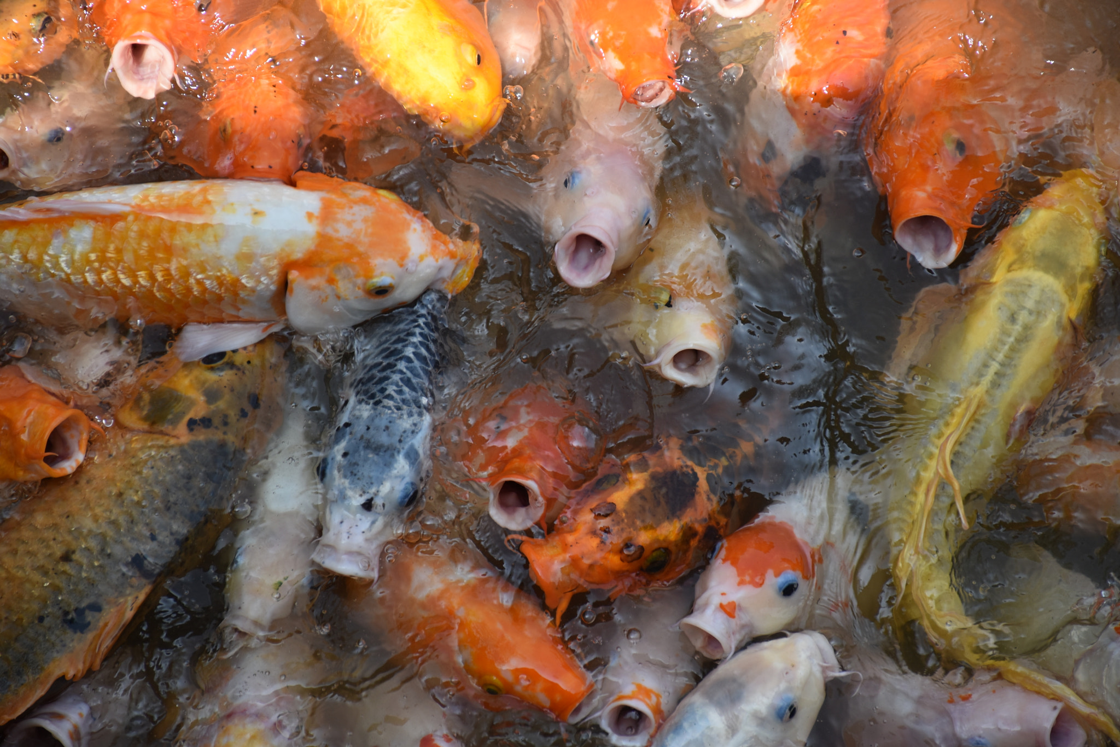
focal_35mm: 210
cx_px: 560
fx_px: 6532
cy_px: 374
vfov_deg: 6.5
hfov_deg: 9.8
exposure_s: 1/500
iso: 250
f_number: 5.6
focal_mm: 140
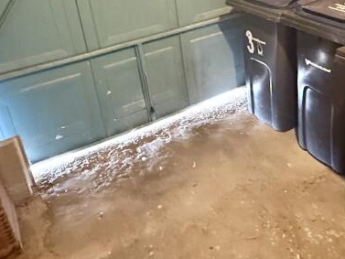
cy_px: 62
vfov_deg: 36.8
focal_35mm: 38
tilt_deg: -24.1
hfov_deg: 48.3
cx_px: 223
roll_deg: +3.3
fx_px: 379
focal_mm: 2.22
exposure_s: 1/38
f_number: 2.2
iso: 1600
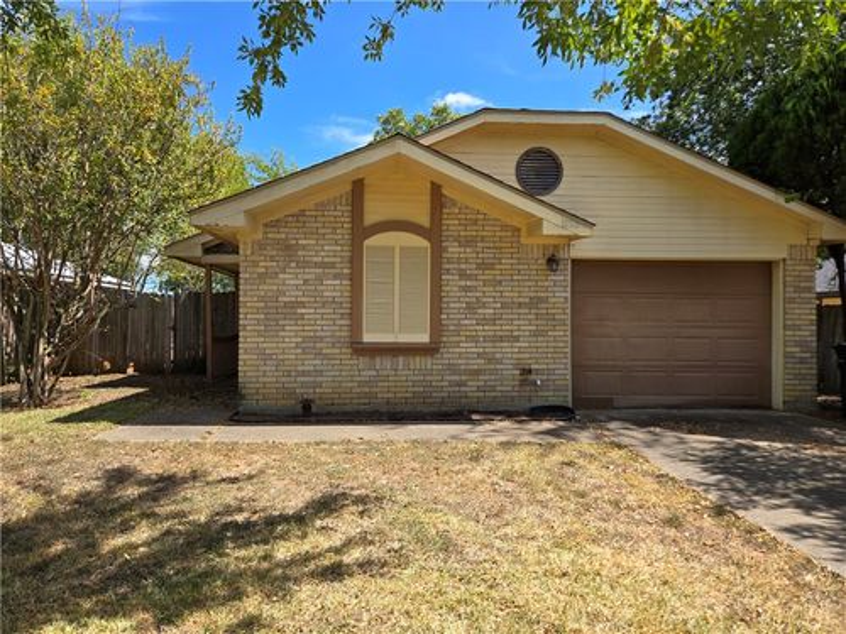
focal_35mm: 23
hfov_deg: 73.9
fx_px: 562
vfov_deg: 58.9
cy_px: 317
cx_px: 423
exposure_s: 1/1055
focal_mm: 5.4
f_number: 1.8
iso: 25
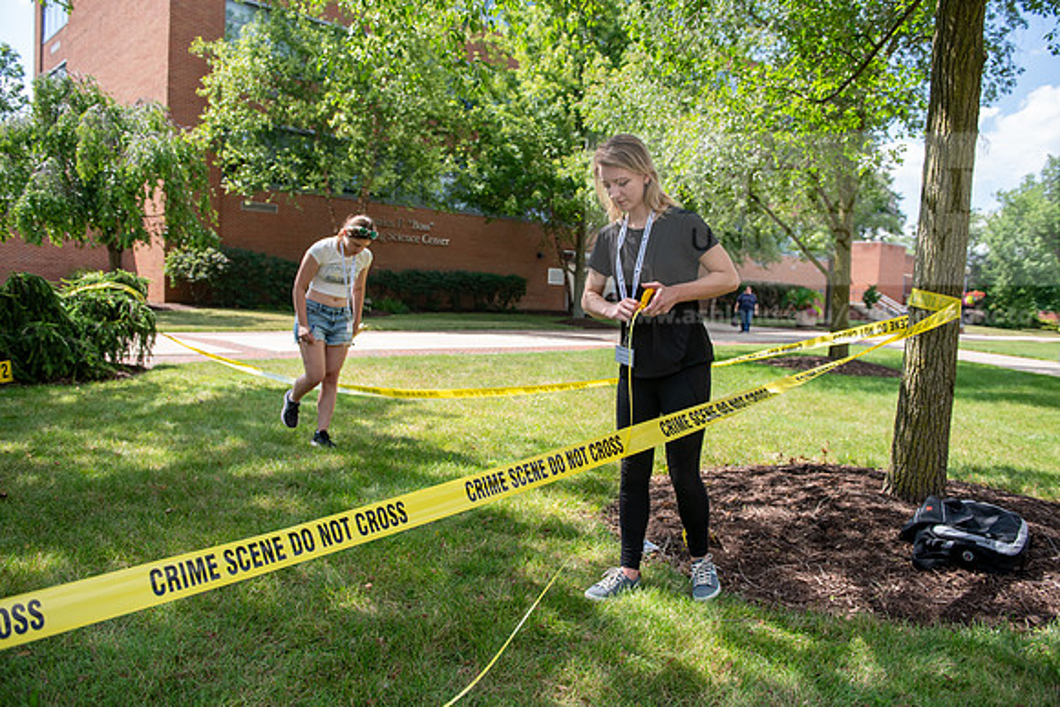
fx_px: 795
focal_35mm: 27
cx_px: 530
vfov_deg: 48.0
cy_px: 354
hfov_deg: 67.4
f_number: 3.5
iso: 160
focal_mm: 27
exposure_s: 1/500
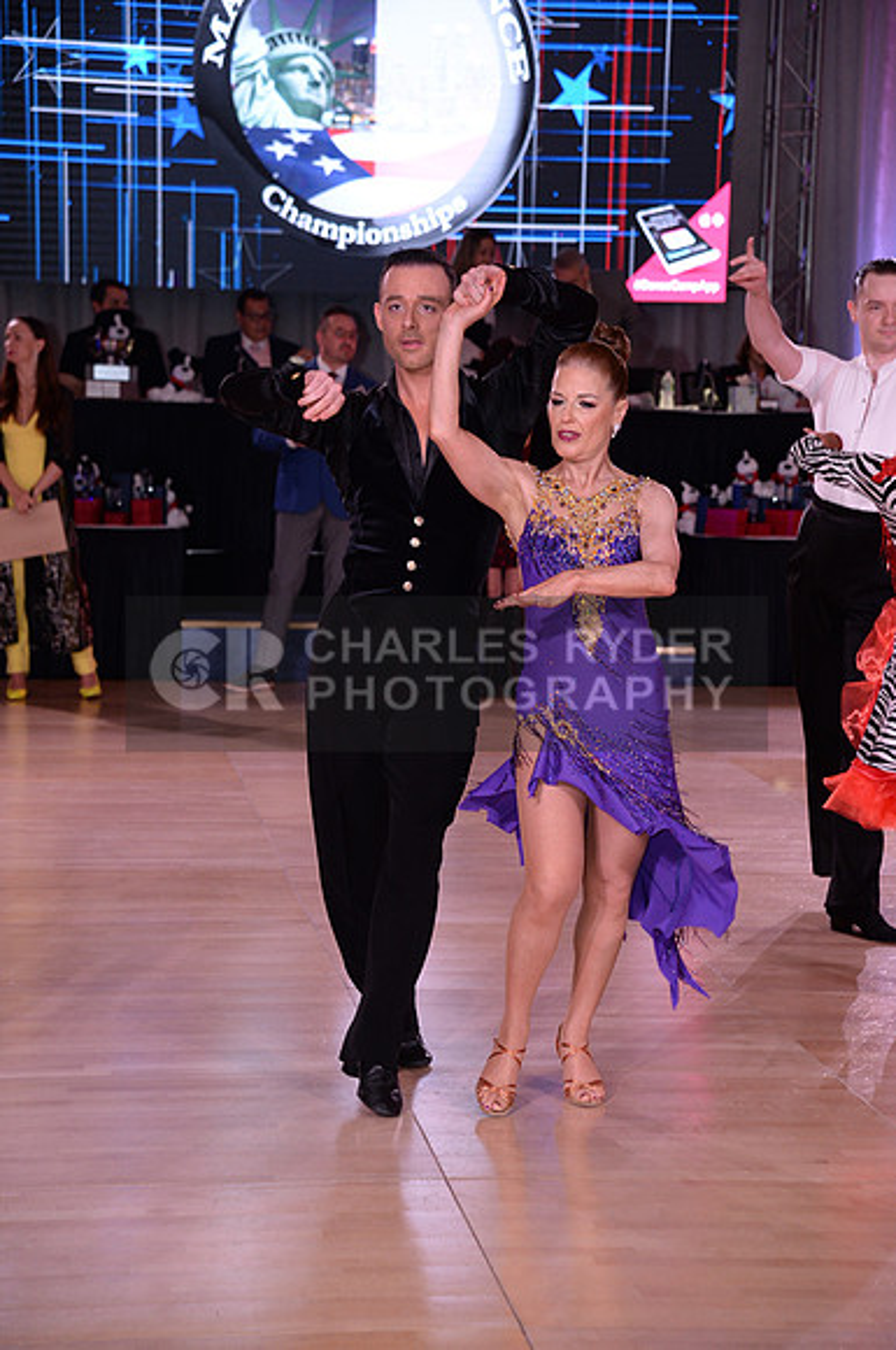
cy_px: 675
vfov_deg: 21.5
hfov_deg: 14.4
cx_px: 448
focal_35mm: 95
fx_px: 3557
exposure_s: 1/250
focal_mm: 95
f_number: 5.6
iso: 1600
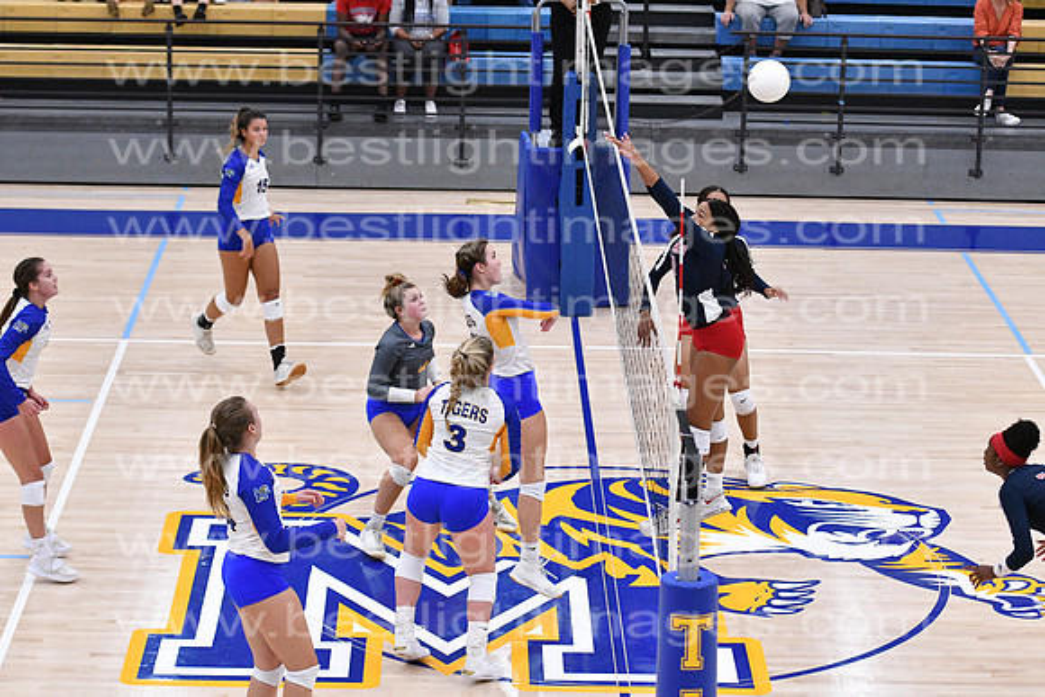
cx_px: 522
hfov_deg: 19.5
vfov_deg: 13.0
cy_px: 348
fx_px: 3048
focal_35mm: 105
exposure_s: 1/1000
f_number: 3.2
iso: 6400
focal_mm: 70
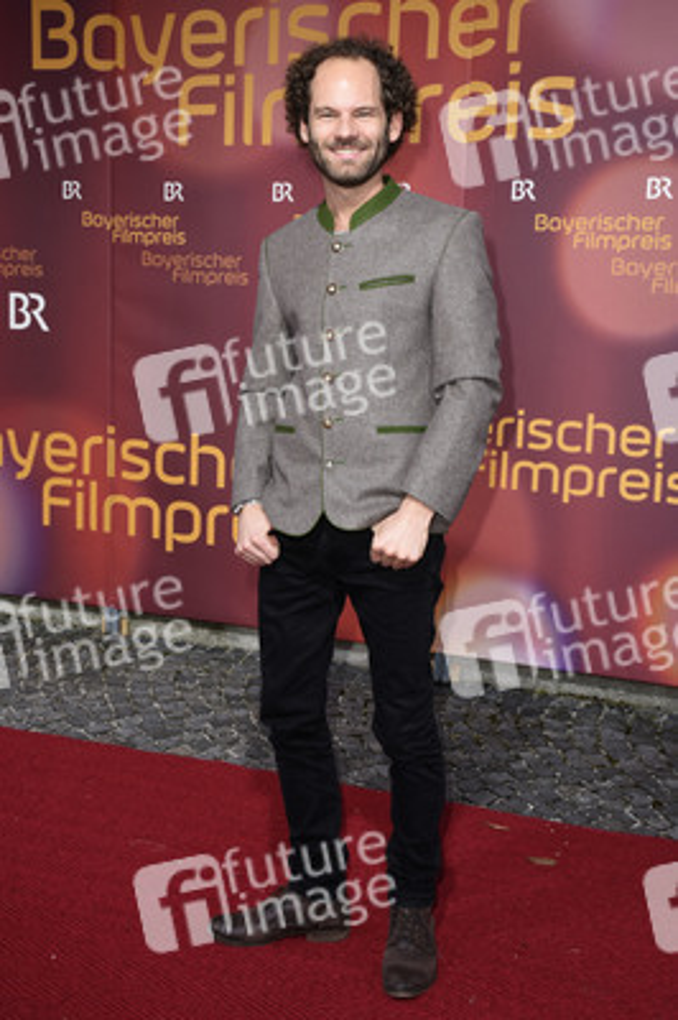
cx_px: 339
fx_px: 1146
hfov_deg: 33.0
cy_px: 510
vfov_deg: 48.0
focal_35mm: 40
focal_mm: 27
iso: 320
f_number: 10
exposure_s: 1/60
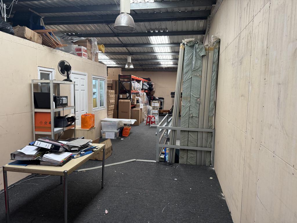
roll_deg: -0.8
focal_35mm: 24
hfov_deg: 71.6
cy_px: 112
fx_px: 206
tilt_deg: -3.6
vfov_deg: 56.8
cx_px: 148
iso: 250
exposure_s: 1/50
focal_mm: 6.76
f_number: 1.78
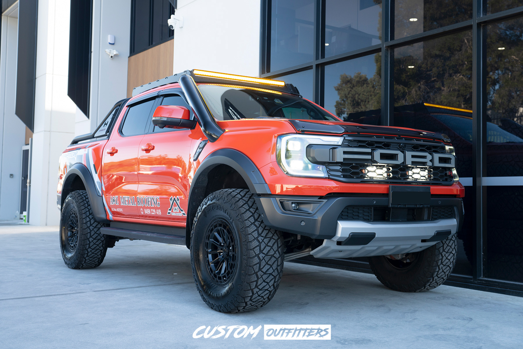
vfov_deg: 38.9
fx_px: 494
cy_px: 174
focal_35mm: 34
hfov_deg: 55.8
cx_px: 262
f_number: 4
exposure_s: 1/60
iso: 160
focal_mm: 34
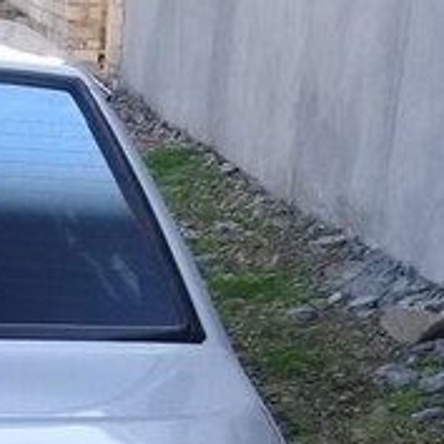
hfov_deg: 16.0
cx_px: -171
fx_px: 1480
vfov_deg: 16.3
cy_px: 558
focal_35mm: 102
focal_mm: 3.3
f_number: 2.2
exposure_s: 1/150
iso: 50
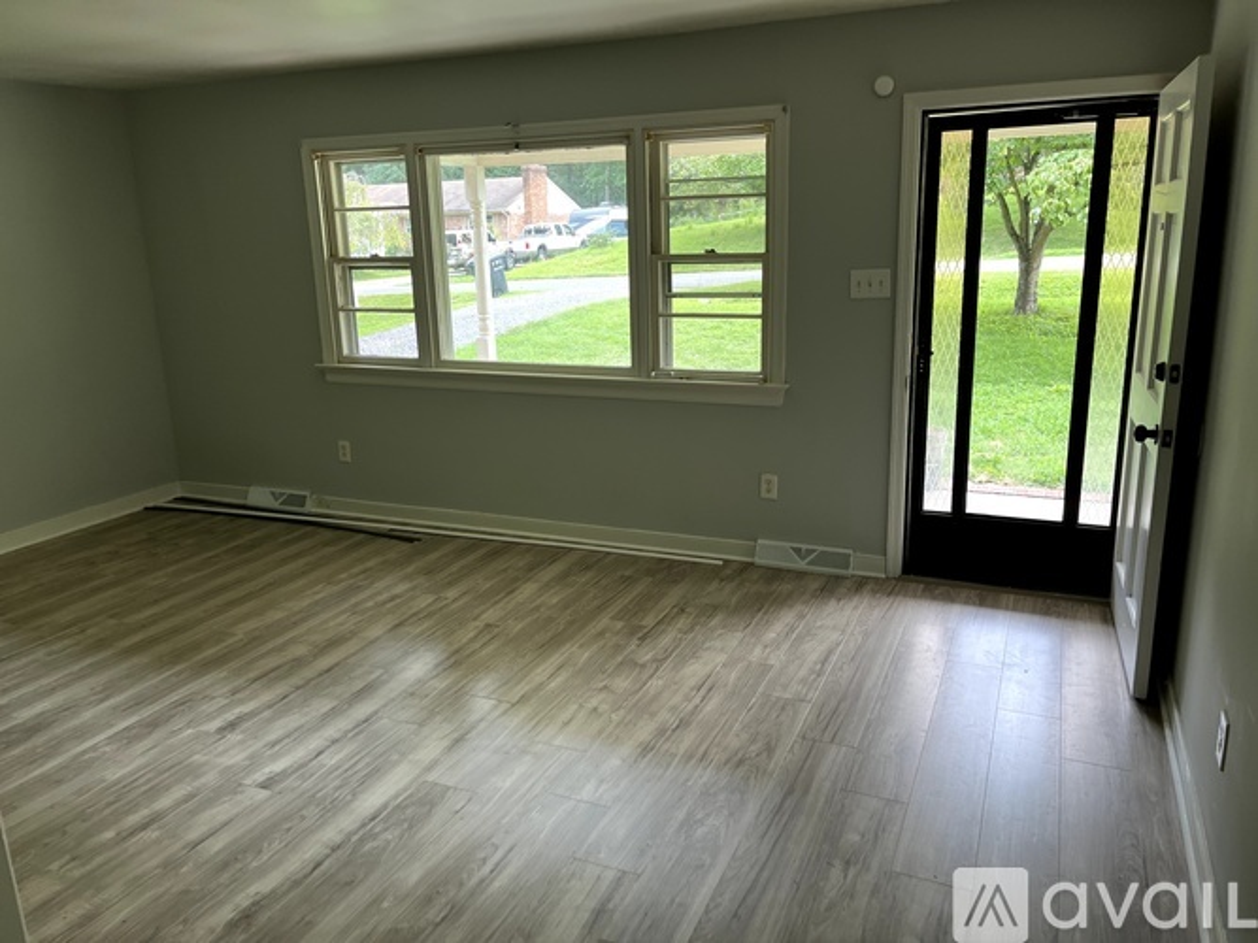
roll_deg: +2.2
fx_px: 945
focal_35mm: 26
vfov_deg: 53.0
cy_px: 472
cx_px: 629
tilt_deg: -13.8
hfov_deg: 67.3
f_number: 1.6
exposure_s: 1/121
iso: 50
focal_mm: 5.1
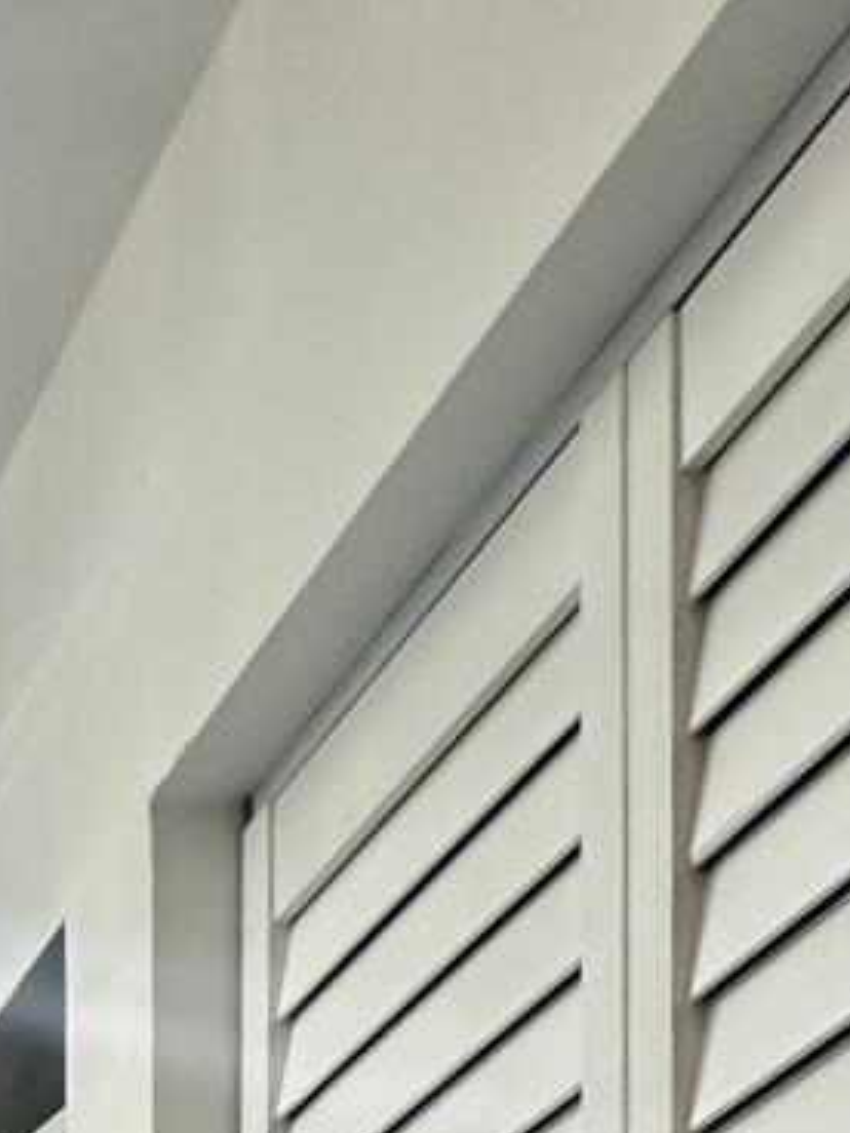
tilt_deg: -0.5
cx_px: -881
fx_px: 2488
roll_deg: +0.2
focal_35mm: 76
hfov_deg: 15.3
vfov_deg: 17.9
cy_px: 2263
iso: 200
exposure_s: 1/60
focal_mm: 2.22
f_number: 2.2
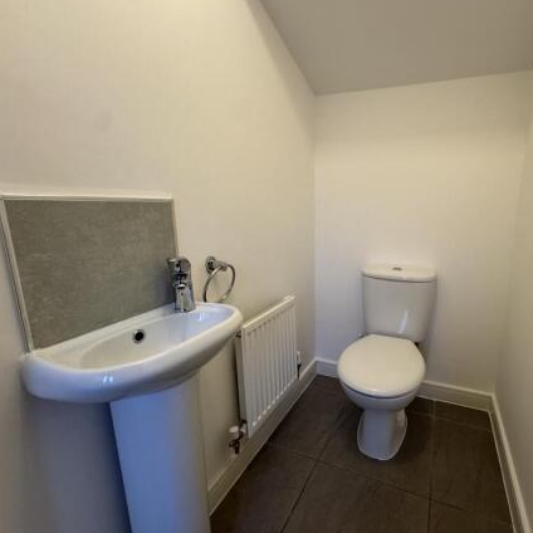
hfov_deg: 82.5
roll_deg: +0.4
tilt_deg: -11.2
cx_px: 330
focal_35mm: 17
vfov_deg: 84.0
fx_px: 296
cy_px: 262
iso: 250
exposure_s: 1/100
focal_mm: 2.22
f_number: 2.2
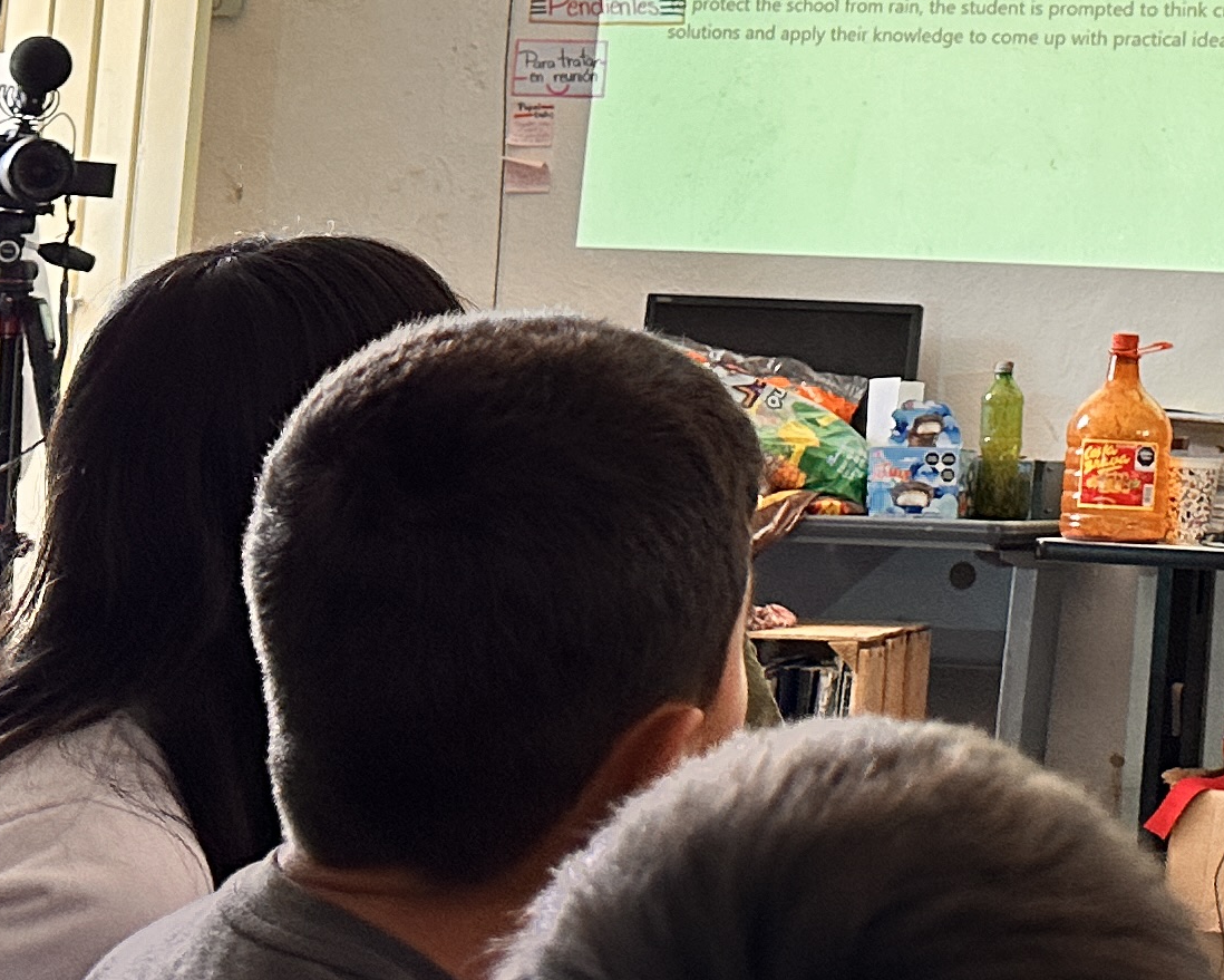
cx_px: 1486
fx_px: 3116
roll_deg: -1.9
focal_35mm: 86
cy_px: 62
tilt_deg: +6.5
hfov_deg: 20.7
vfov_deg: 17.6
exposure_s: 1/120
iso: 160
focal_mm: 6.86
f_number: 1.78
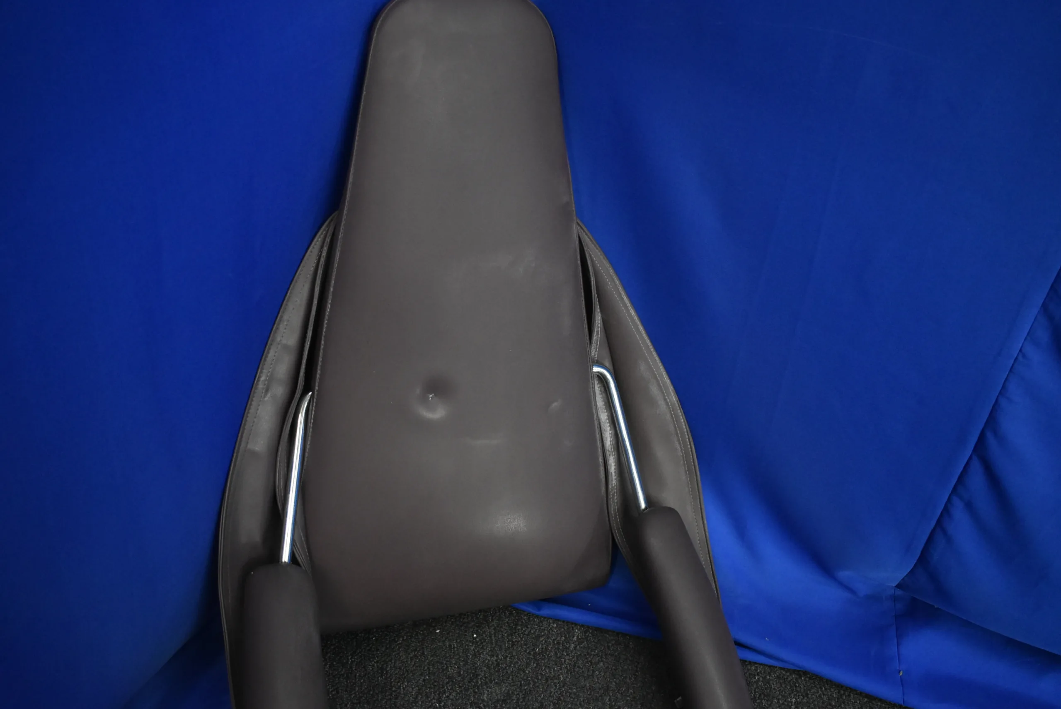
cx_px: 530
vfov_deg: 36.9
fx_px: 1062
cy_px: 354
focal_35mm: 36
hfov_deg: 53.1
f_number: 3.8
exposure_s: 1/125
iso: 2500
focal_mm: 24
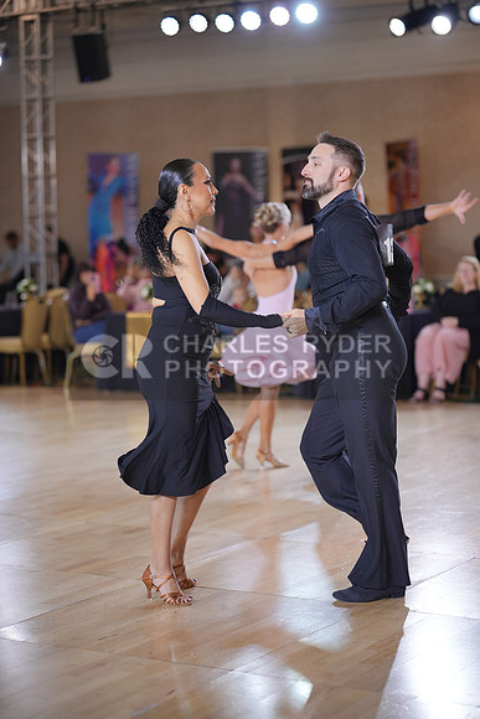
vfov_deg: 26.6
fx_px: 1519
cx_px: 240
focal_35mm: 76
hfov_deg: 18.0
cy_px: 360
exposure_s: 1/500
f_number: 2
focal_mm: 76
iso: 800
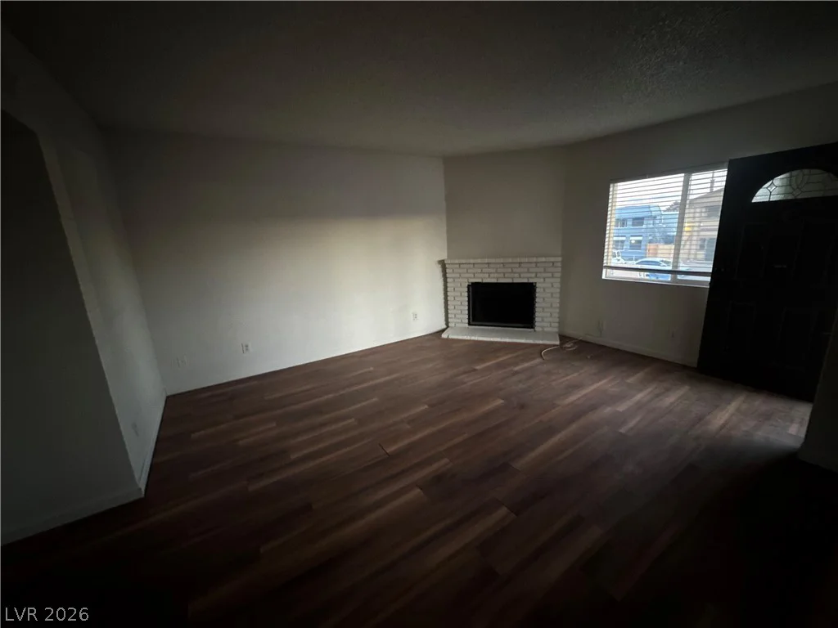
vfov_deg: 85.7
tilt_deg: -13.8
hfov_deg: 102.1
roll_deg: +2.8
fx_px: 339
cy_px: 314
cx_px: 419
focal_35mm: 14
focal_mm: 2.22
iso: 1600
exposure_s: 1/40
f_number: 2.2
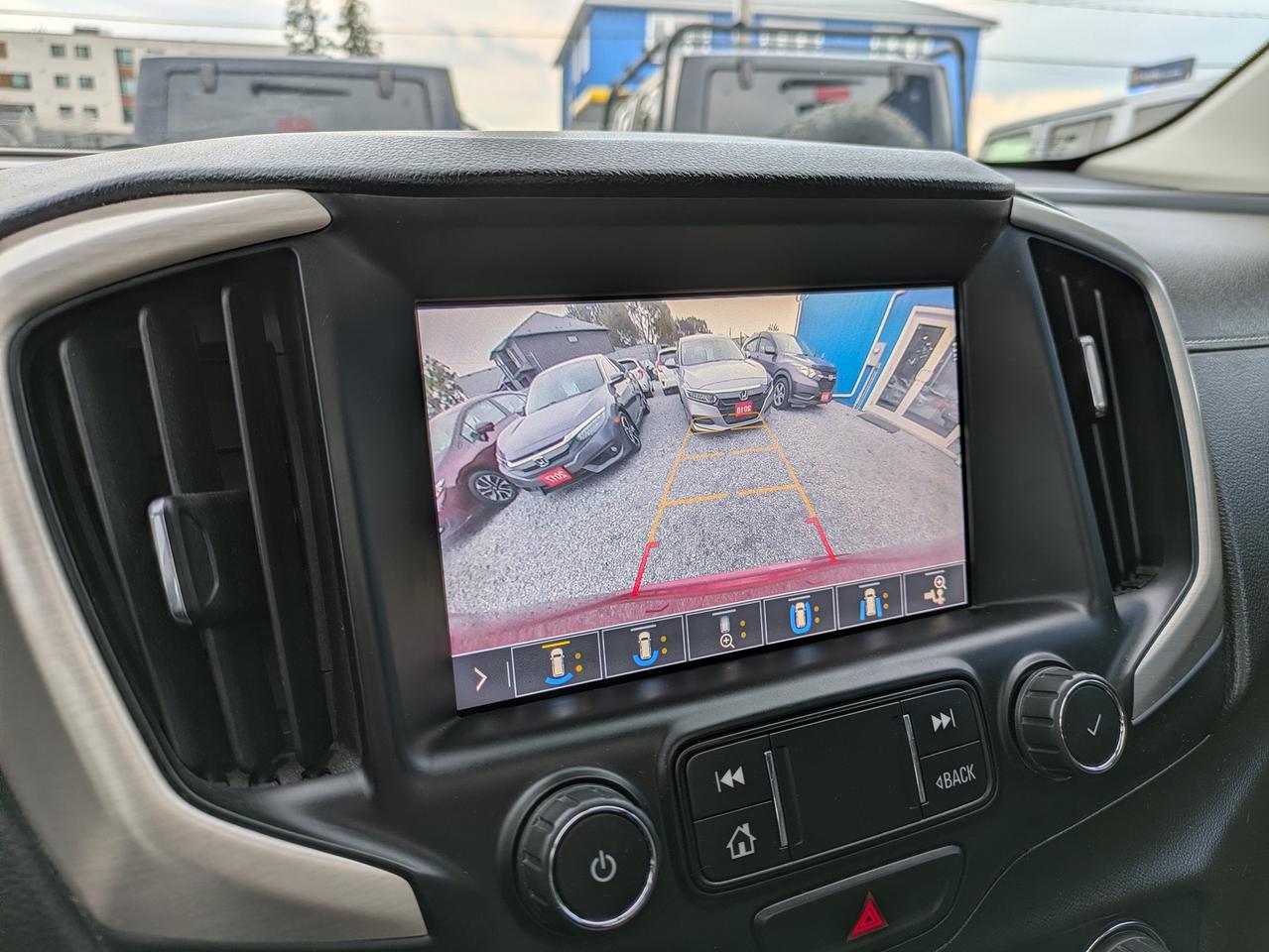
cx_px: 634
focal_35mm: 25
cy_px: 476
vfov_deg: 54.9
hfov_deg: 69.4
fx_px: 917
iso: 40
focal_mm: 5.43
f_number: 1.89
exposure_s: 1/254
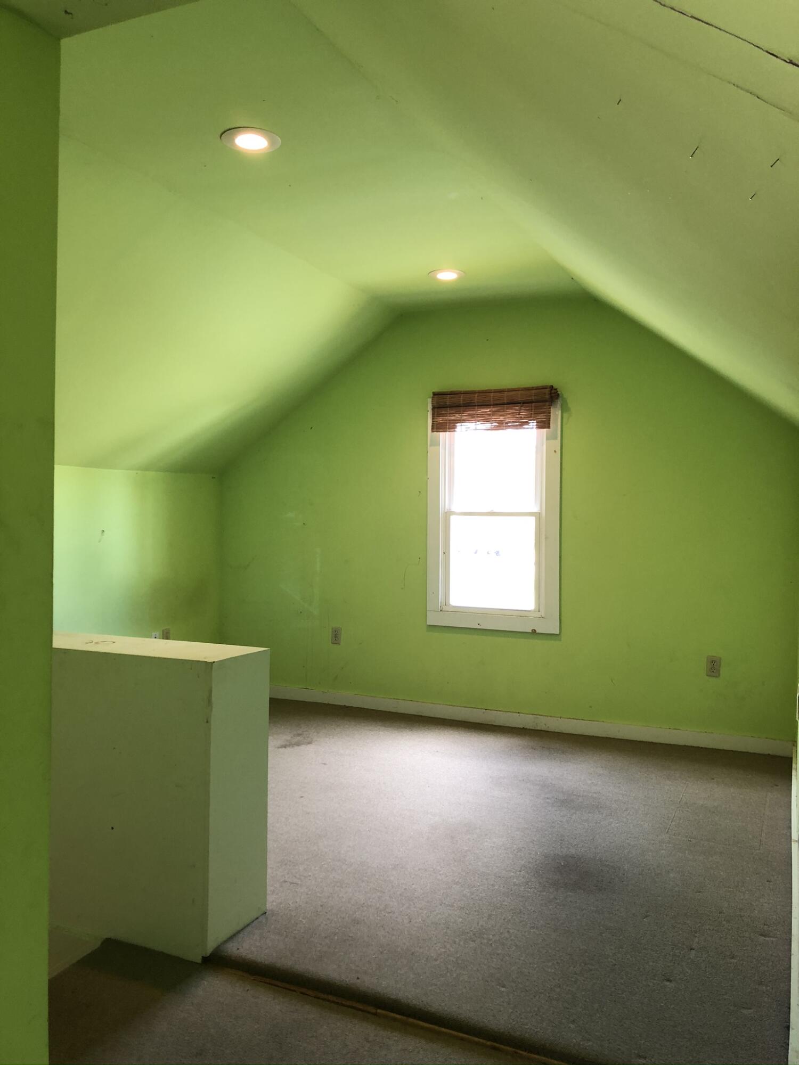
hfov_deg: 49.7
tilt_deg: -1.4
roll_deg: -0.2
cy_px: 532
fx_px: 862
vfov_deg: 63.4
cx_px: 400
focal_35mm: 28
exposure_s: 1/24
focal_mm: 3.99
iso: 32
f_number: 1.8
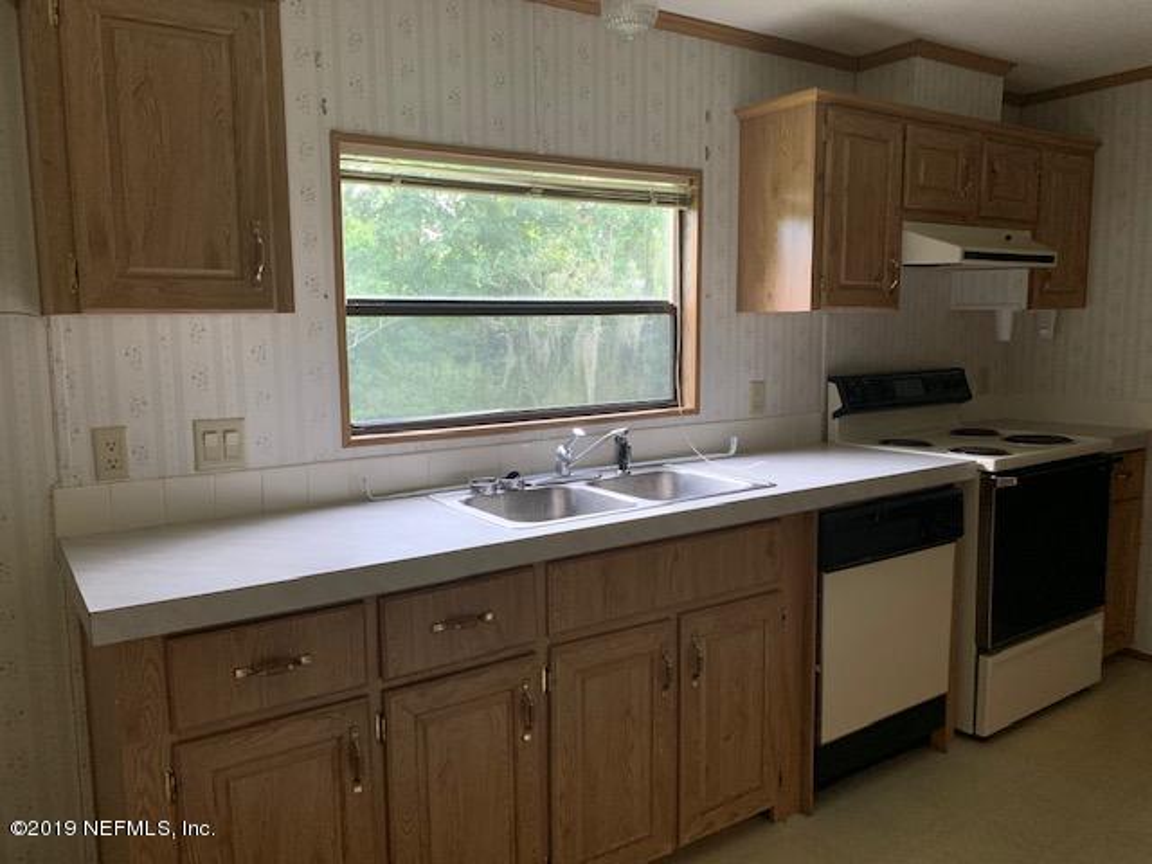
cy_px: 432
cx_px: 576
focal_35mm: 26
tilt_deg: -7.1
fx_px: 865
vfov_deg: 53.1
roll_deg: +1.1
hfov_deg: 67.3
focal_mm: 4.25
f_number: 1.8
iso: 400
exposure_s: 1/40
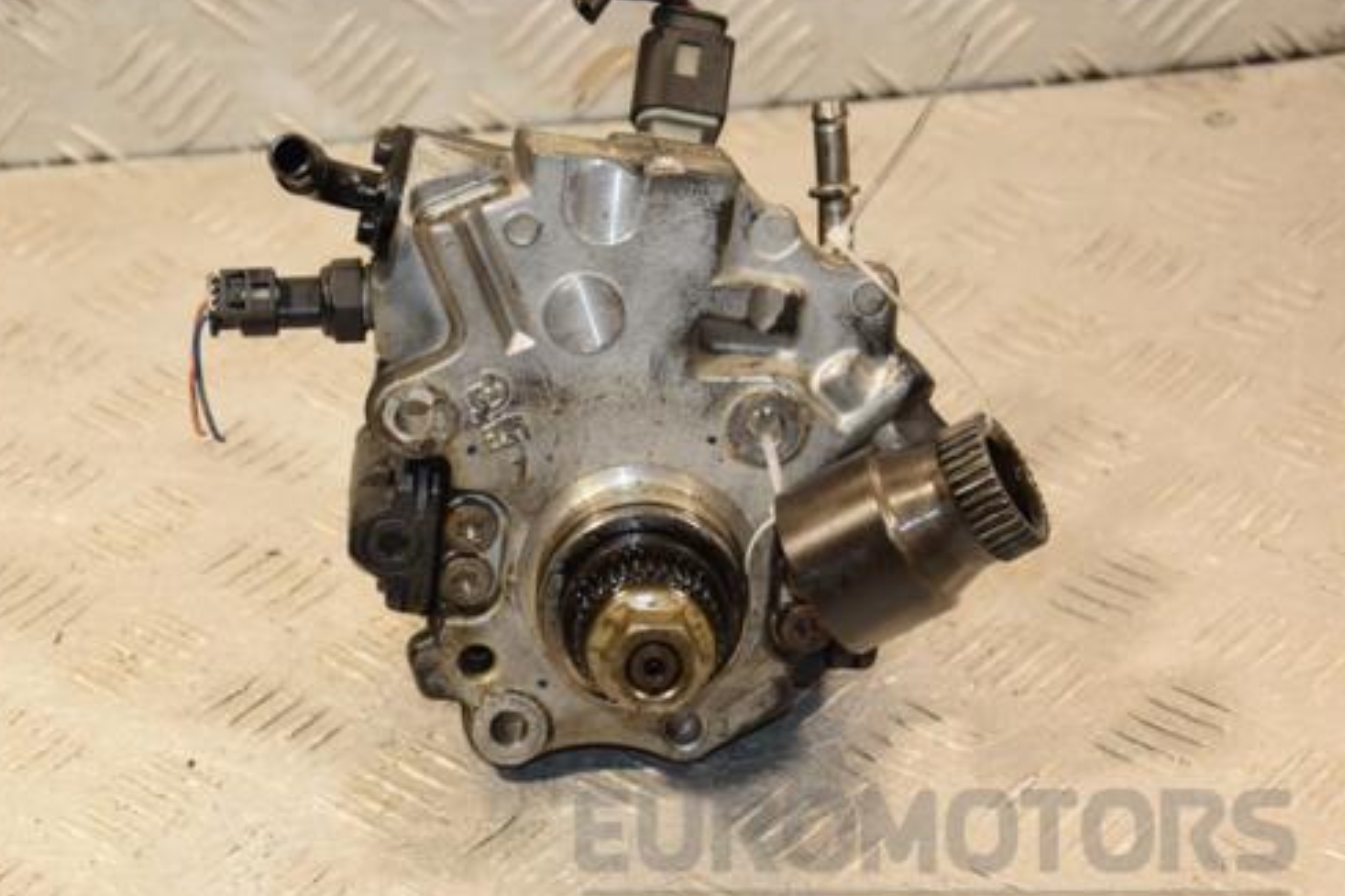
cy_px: 464
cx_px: 523
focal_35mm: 114
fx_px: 4259
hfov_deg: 17.9
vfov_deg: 12.0
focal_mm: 62
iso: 800
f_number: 5.6
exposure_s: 1/200
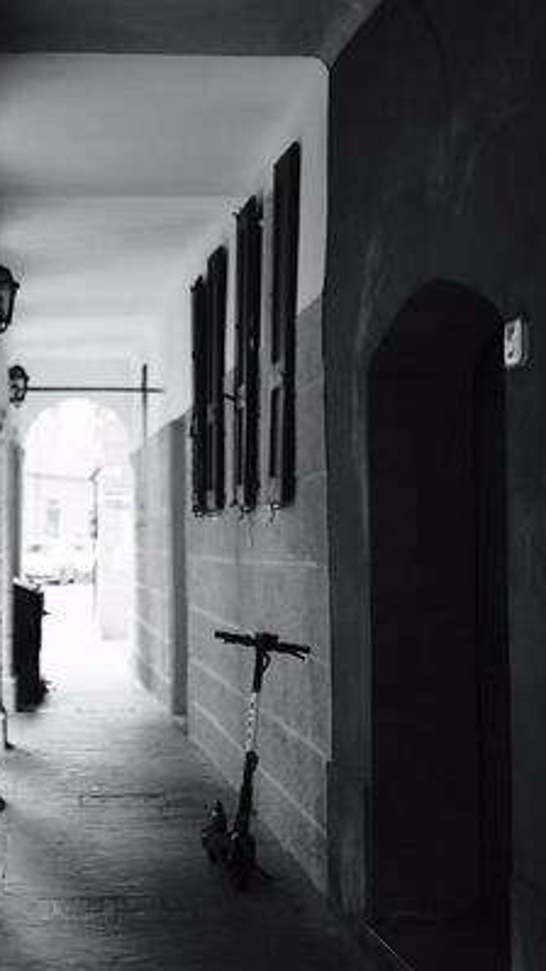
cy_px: 381
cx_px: 105
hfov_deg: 15.2
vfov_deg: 26.8
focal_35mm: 79
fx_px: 2032
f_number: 1.4
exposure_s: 1/110
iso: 320
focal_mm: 33
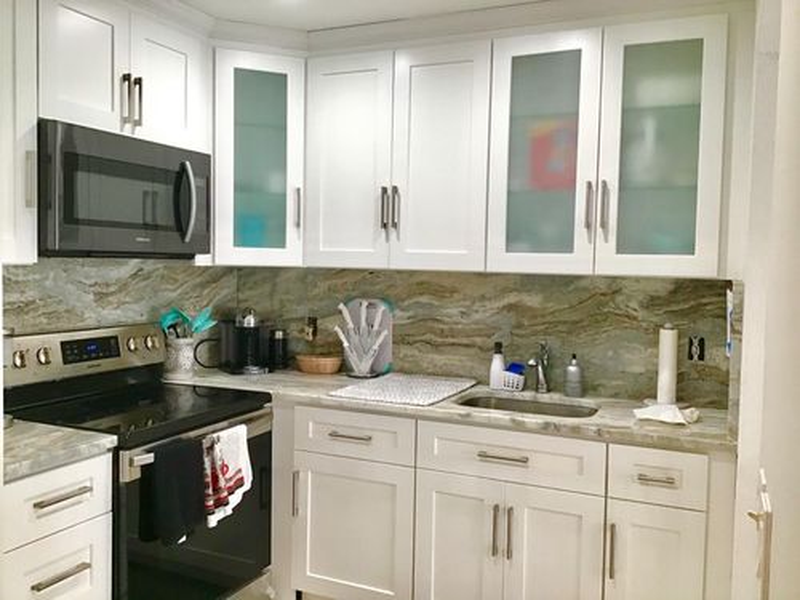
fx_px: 716
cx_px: 400
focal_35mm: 31
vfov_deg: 45.4
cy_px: 300
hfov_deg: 58.4
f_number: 2.4
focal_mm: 3.3
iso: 40
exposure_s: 1/30
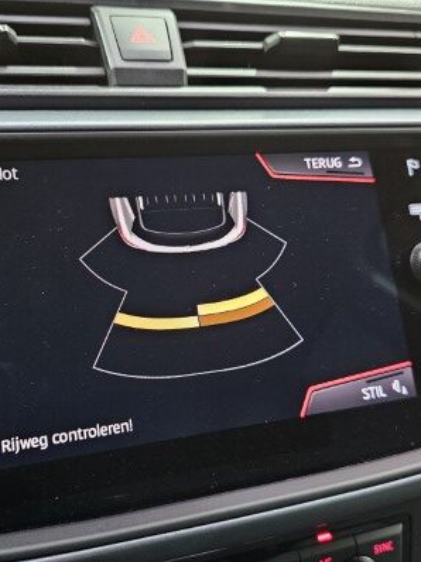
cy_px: 280
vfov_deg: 50.2
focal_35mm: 37
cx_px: 196
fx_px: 601
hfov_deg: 38.6
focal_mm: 6.3
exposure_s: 1/100
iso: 640
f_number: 1.7
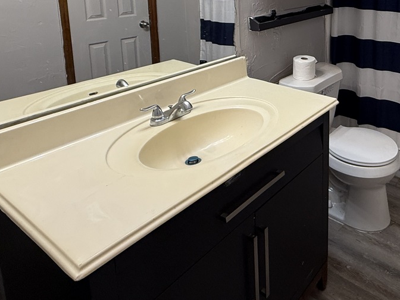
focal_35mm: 30
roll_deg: -0.2
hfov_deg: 54.5
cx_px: 338
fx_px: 347
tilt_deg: -7.0
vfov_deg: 42.0
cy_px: 16
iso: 200
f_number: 2.2
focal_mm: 2.22
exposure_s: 1/120
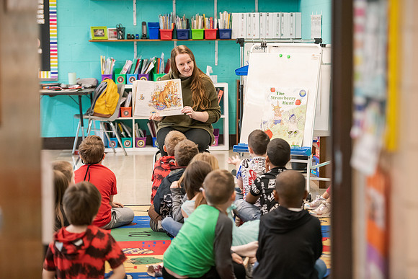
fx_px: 1185
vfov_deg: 13.4
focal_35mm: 102
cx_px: 209
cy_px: 140
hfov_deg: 20.0
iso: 2000
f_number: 3.2
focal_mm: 102
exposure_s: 1/200
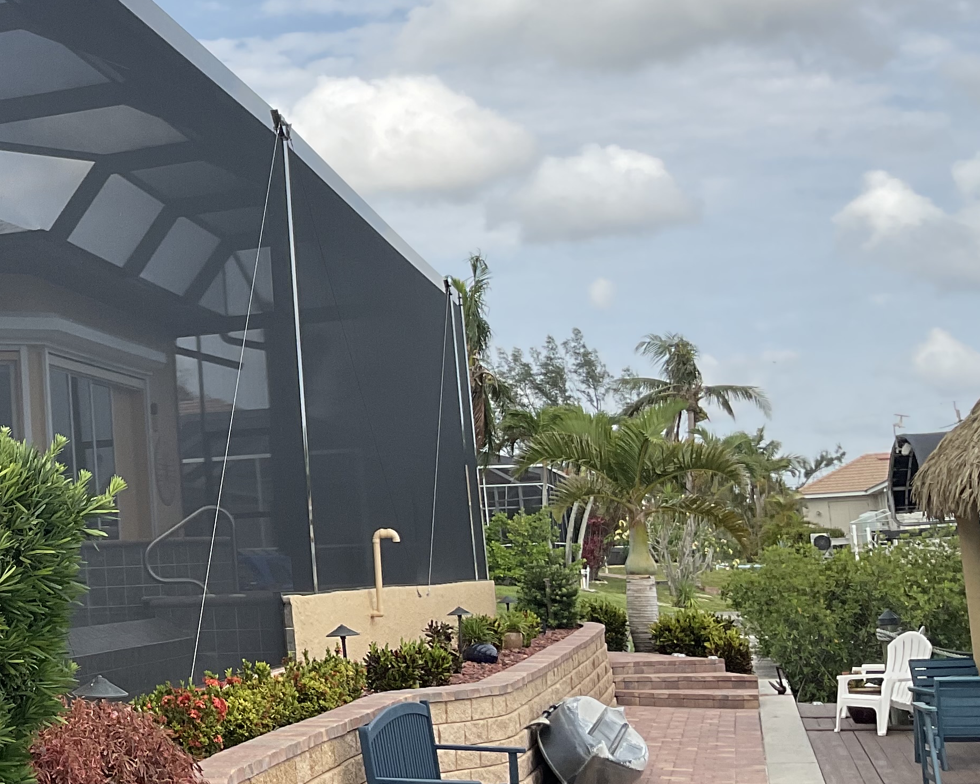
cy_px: 305
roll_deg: +3.4
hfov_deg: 28.3
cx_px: -37
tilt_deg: +8.0
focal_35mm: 62
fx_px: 1798
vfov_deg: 24.5
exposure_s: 1/1342
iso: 16
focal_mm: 3
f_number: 1.8
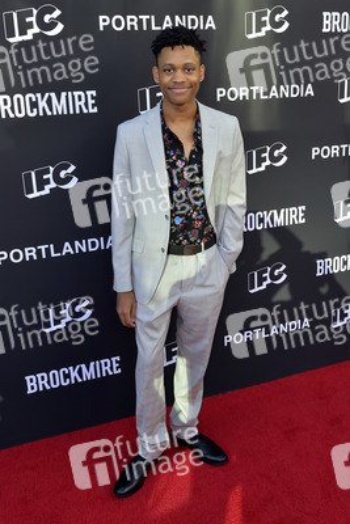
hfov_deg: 45.0
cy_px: 262
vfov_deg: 63.6
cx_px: 175
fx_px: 423
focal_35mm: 29
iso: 250
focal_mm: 29
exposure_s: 1/320
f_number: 6.3
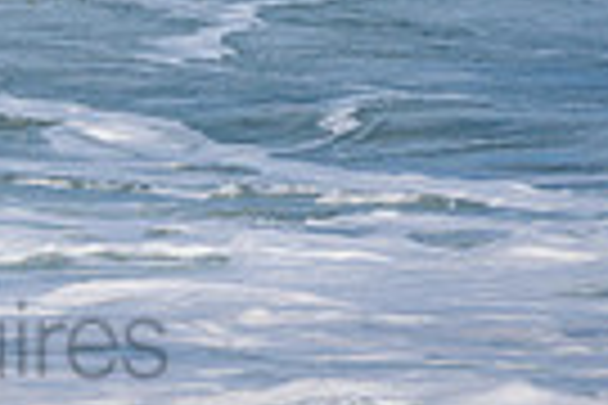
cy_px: -407
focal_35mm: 2702
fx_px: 45630
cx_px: -180
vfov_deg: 0.5
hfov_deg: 0.8
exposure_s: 1/2000
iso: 250
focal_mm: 420
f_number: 5.6
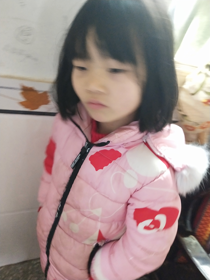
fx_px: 243
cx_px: 105
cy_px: 140
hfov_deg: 46.8
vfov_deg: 60.0
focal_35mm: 30
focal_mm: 3.95
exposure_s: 1/33.3
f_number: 1.8
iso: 518
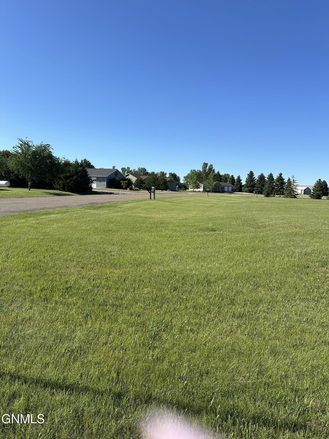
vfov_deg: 71.6
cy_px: 220
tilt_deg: -5.0
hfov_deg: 56.8
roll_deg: -3.2
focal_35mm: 24
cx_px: 164
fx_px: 304
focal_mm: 6.86
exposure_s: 1/4348
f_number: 1.78
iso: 80
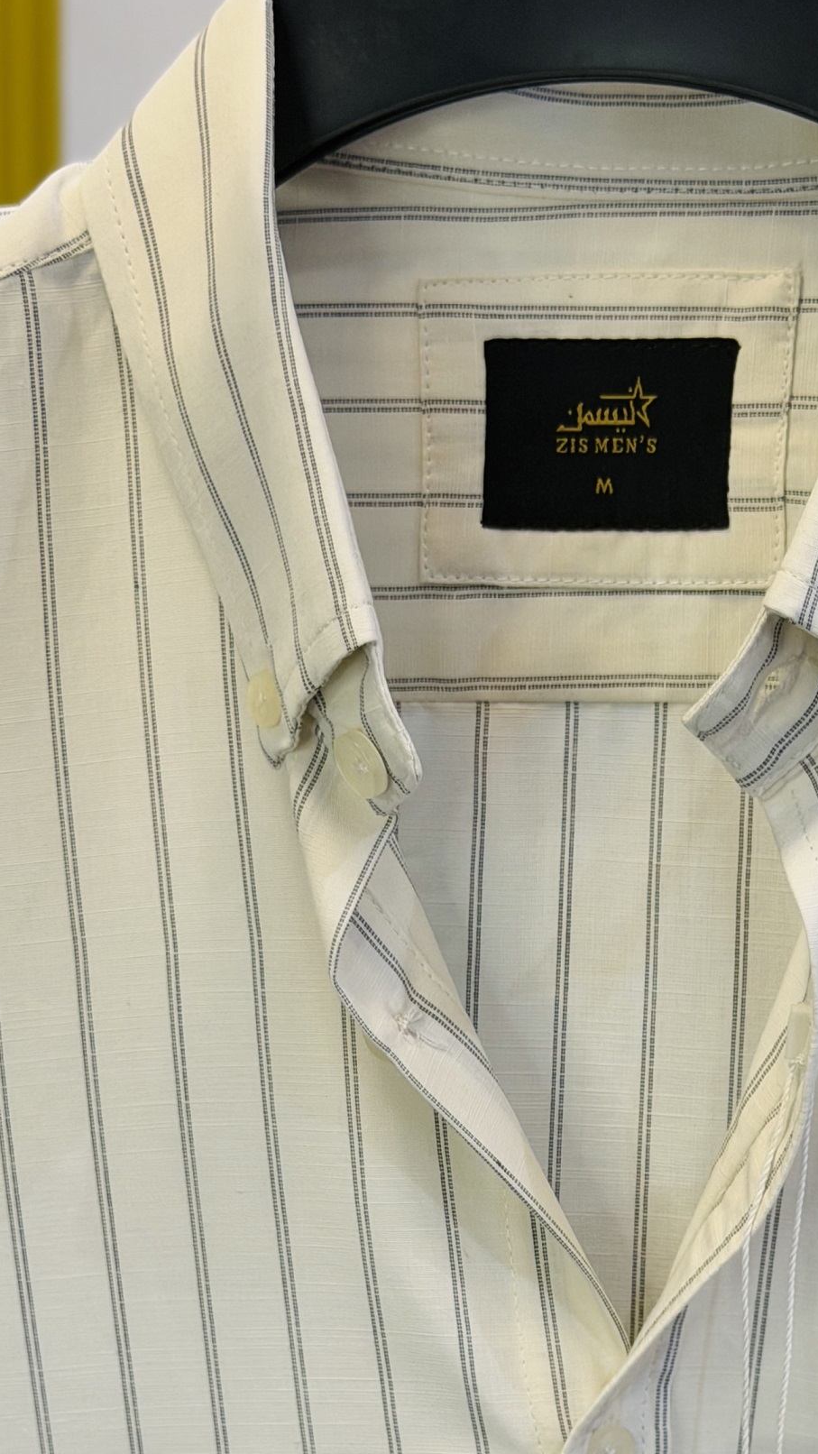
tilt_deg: -9.9
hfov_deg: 15.0
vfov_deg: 26.4
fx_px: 3084
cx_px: 632
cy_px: 935
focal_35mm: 80
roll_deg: -2.4
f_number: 1.78
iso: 64
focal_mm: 6.76
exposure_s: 1/50
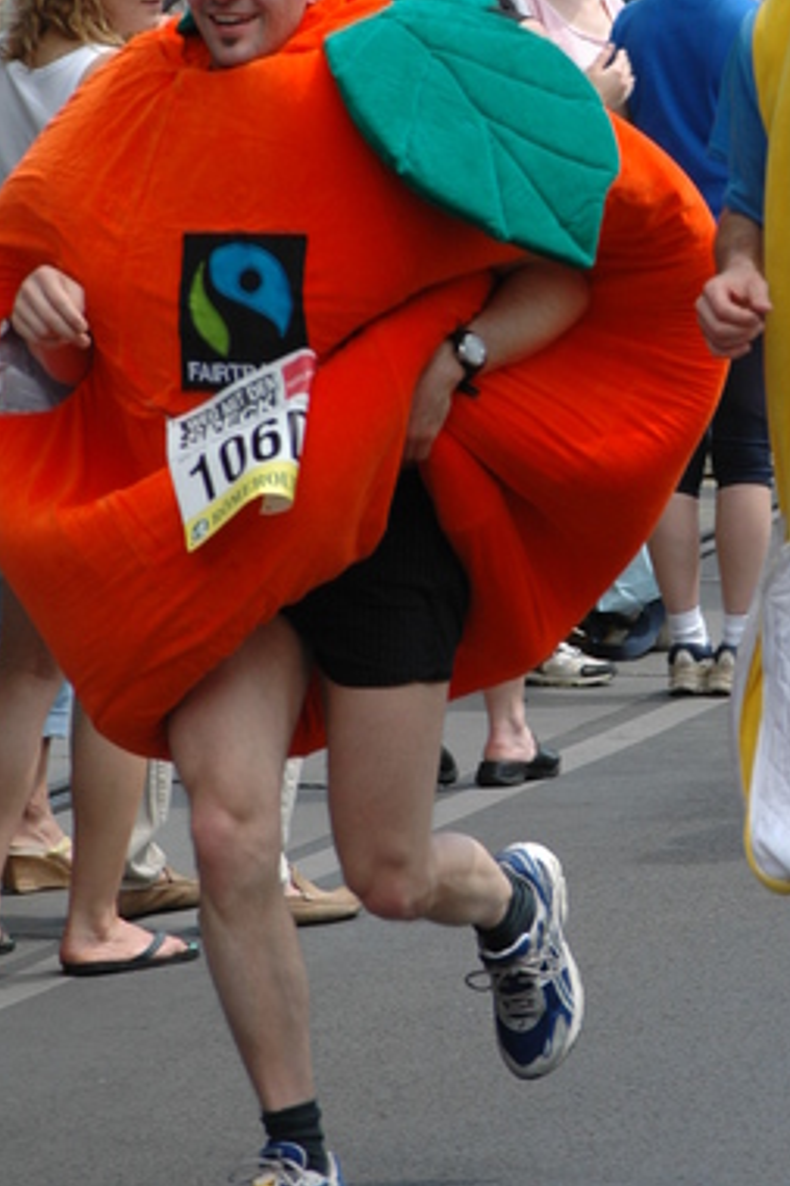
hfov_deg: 5.5
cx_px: 607
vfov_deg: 8.3
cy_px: 418
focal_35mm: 249
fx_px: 8196
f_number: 6.7
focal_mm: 105
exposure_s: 1/350
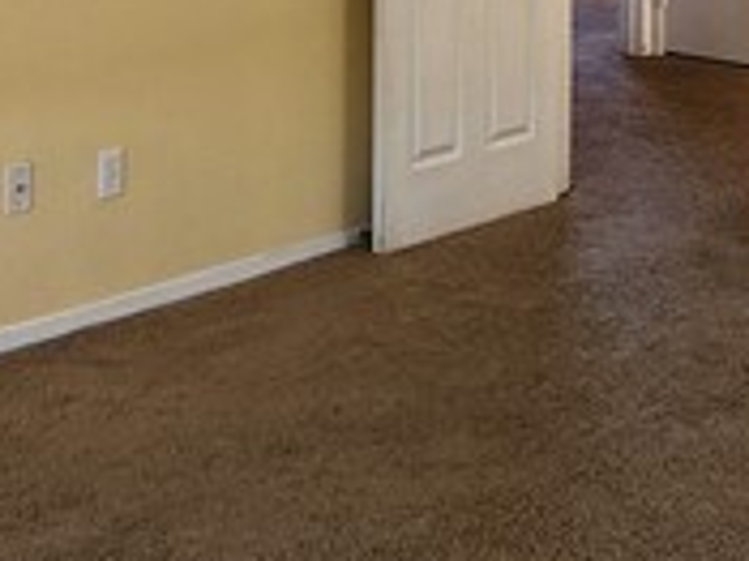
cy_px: -300
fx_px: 1643
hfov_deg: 25.6
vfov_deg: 17.3
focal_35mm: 76
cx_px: 441
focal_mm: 2.2
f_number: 2.2
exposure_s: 1/60
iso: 125
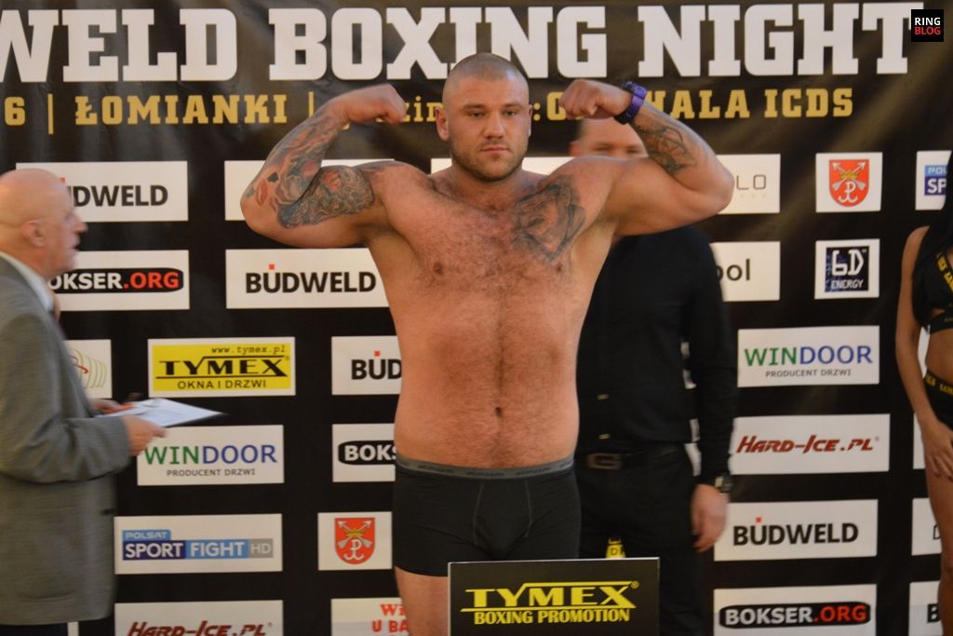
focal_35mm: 93
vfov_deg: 14.7
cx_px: 476
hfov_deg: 21.9
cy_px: 318
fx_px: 2462
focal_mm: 62
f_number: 5.3
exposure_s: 1/15
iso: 1600
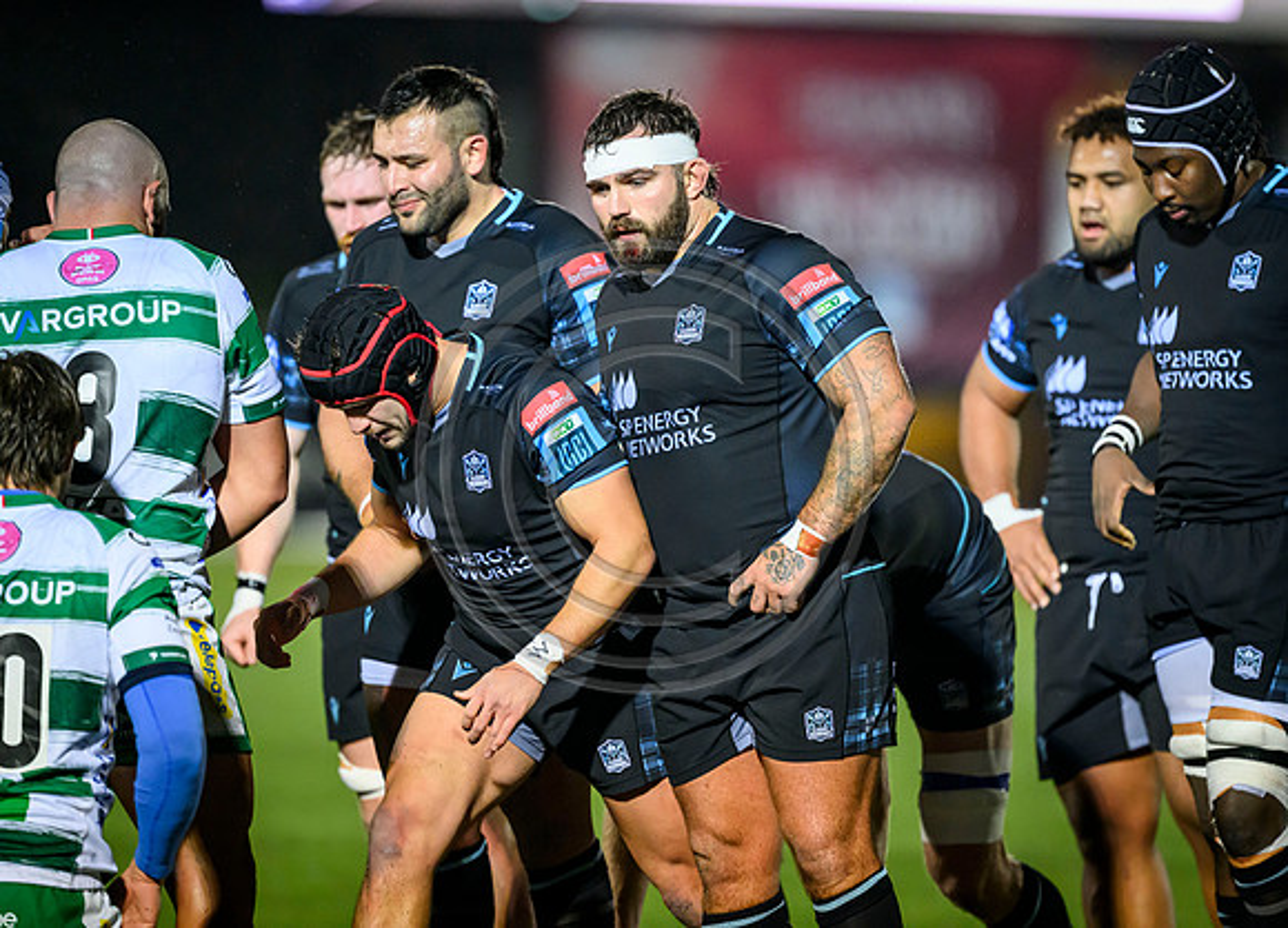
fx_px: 16653
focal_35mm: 454
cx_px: 656
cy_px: 429
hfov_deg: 4.4
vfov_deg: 3.2
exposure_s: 1/1250
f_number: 3.2
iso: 6400
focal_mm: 400
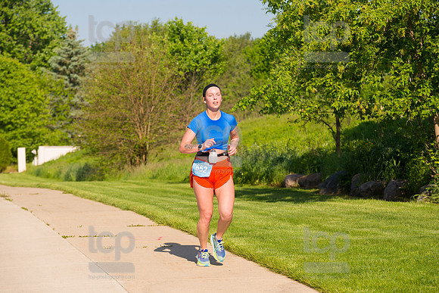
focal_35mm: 120
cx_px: 220
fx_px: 1464
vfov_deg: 11.4
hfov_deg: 17.1
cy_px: 146
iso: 400
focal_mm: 120
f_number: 5.6
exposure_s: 1/2000
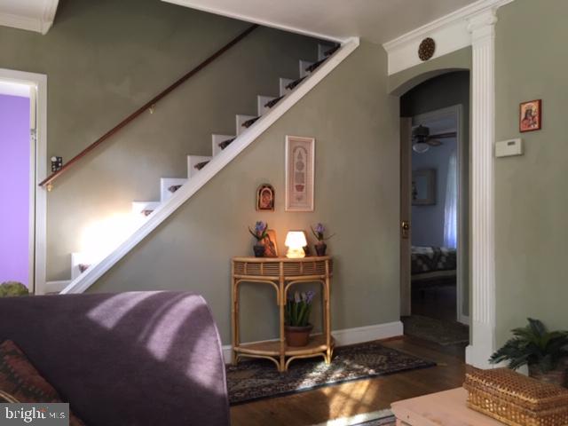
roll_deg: -1.1
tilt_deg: -1.0
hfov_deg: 61.7
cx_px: 284
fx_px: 476
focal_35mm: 29
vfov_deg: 48.2
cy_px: 213
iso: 80
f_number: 2.2
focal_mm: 4.15
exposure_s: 1/30
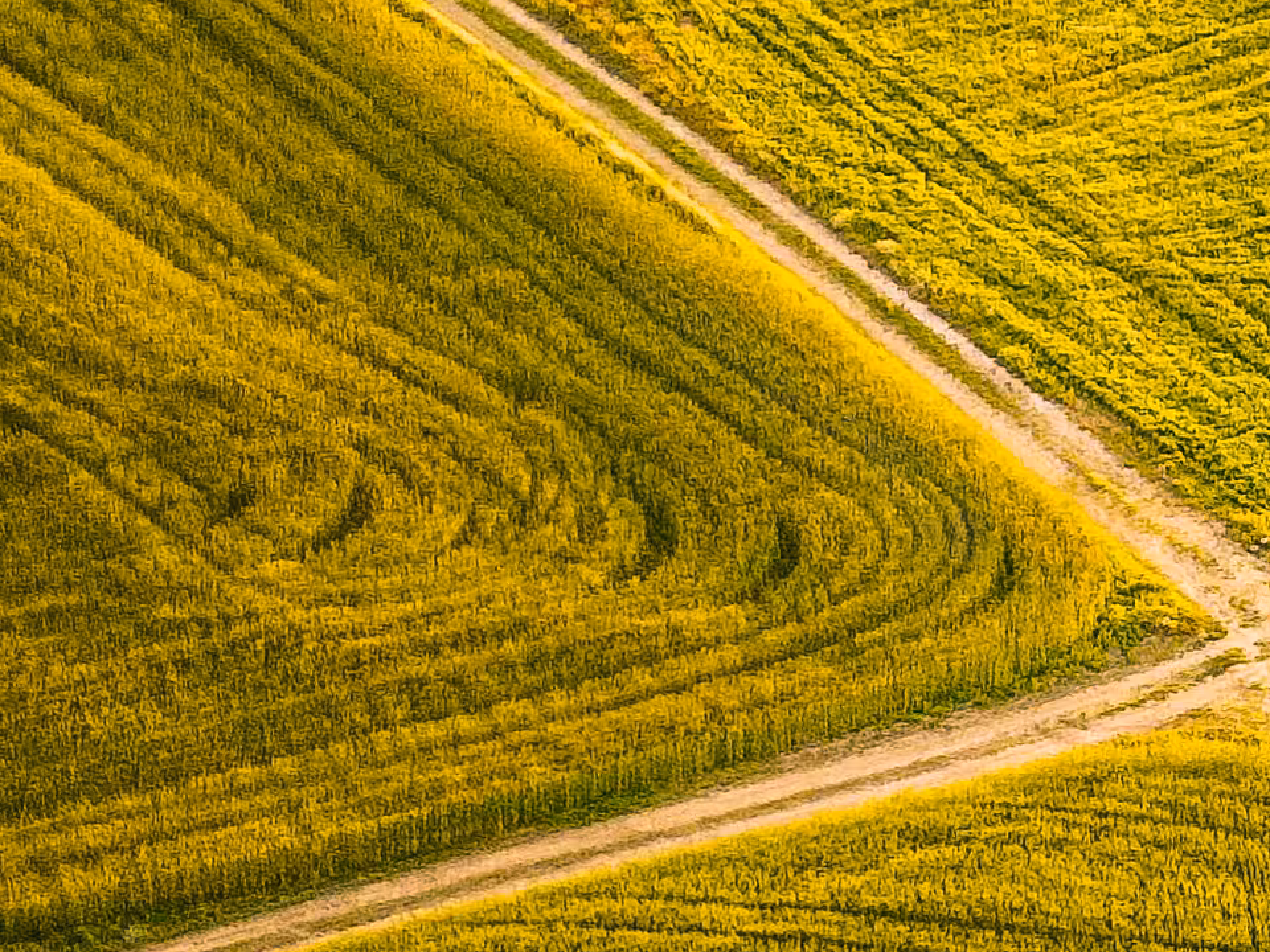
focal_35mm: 180
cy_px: 620
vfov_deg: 8.2
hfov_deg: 10.9
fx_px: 6604
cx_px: 1352
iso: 100
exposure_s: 1/120
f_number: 1.7
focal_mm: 6.72
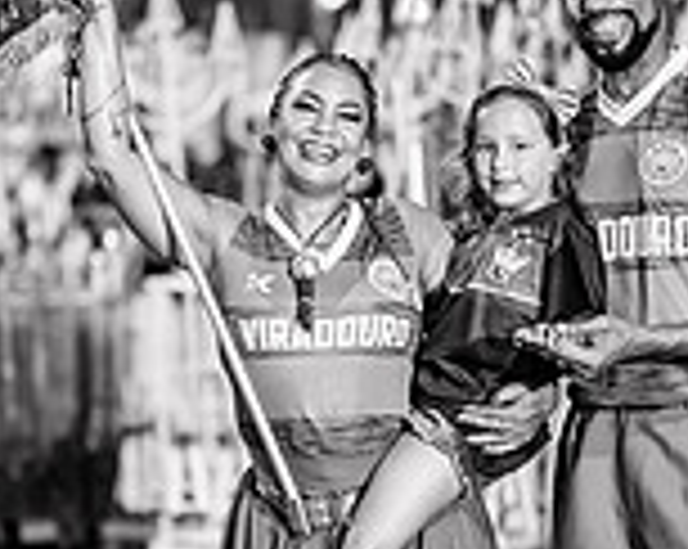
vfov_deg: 11.2
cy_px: 306
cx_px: 265
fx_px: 2806
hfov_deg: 14.0
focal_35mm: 138
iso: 2500
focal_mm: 50
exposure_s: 1/320
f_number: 1.2
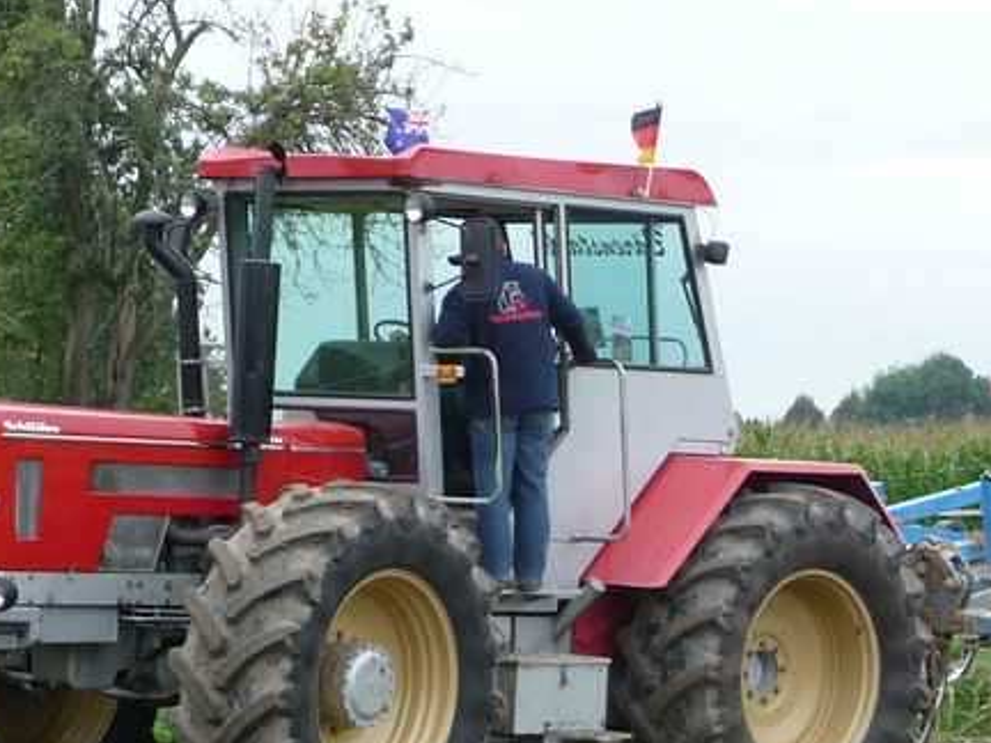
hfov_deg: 12.0
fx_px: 4724
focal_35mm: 165
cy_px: 571
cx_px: 594
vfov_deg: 9.0
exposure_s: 1/250
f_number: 4.7
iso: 200
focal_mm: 15.2
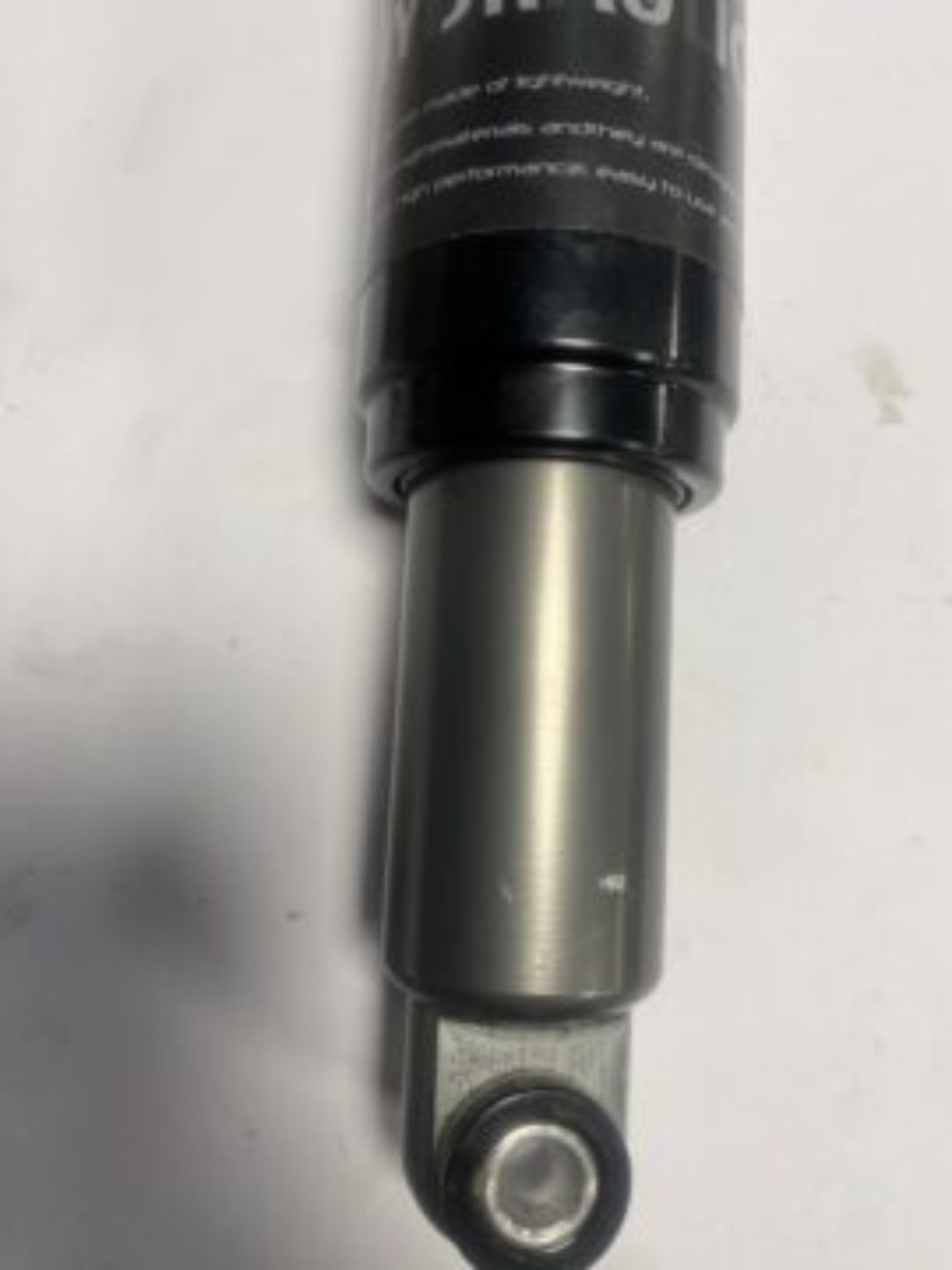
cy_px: 635
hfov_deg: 54.9
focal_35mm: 25
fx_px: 917
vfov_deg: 69.4
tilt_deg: -82.0
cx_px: 476
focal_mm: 4.25
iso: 125
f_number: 1.8
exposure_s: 1/100
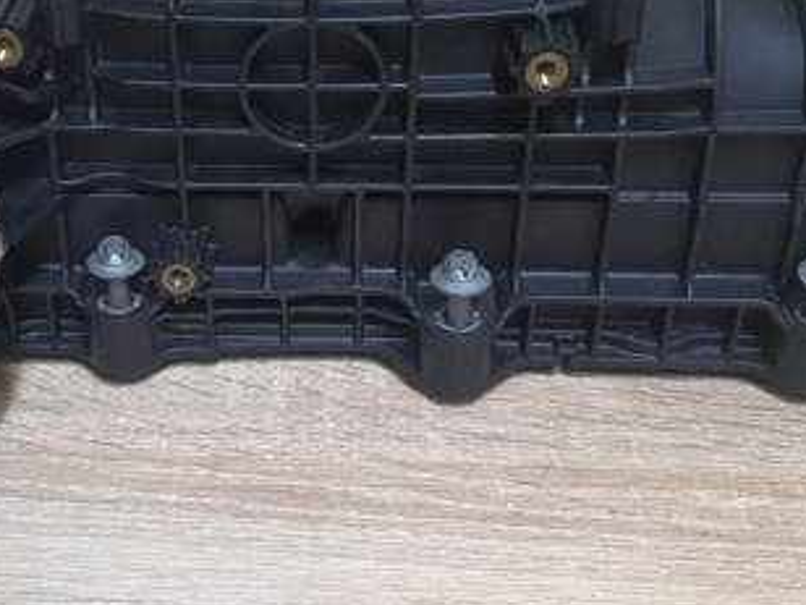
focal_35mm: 54
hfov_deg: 34.7
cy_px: 240
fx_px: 1257
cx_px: 194
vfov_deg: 27.0
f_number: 1.7
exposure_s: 1/100
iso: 320
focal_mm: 4.32
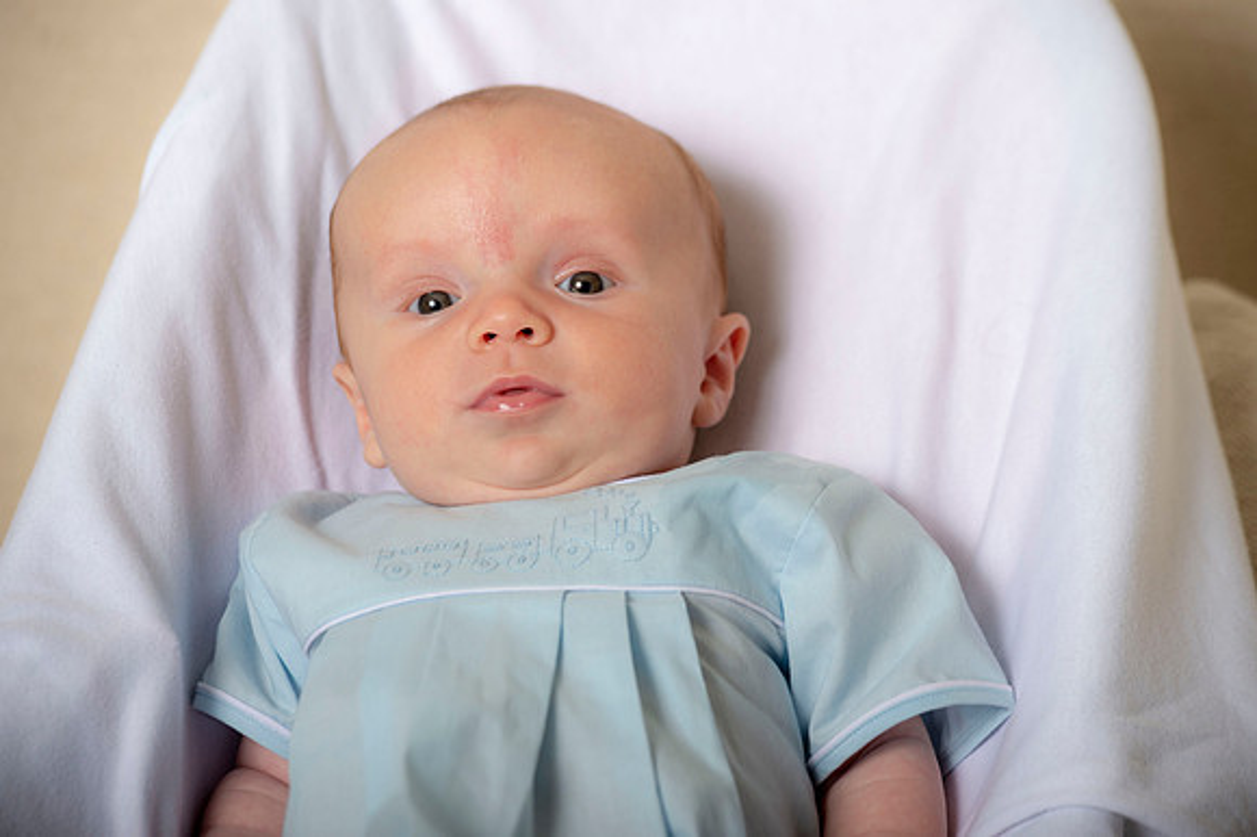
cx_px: 628
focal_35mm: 185
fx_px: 6456
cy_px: 418
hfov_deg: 11.1
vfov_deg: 7.4
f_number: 5.6
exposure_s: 1/200
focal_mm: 185
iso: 250
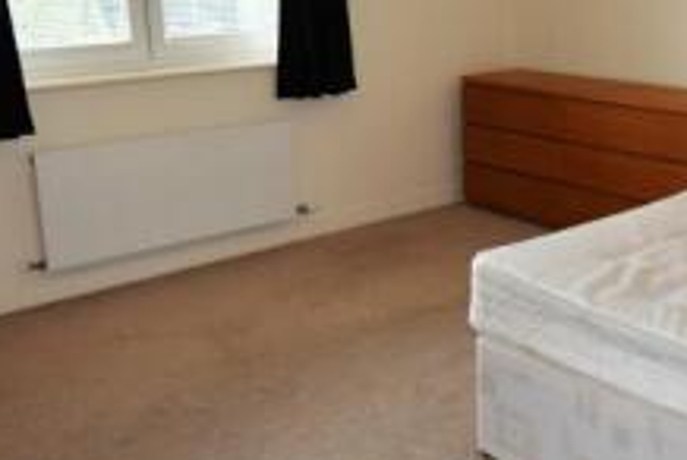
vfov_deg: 29.9
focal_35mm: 45
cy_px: 184
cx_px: 515
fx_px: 860
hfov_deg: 42.2
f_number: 5
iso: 800
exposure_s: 1/100
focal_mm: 10
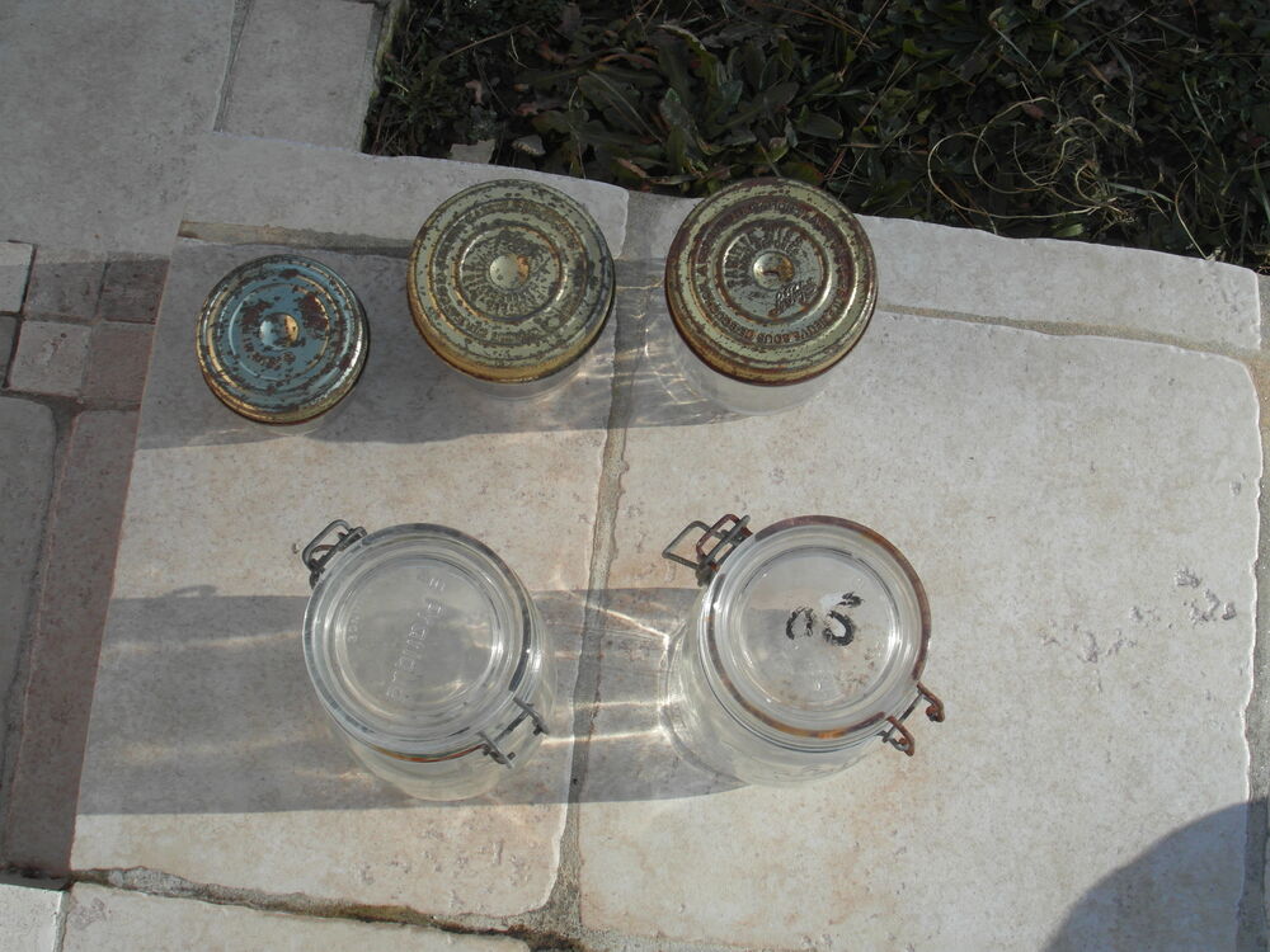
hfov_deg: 36.2
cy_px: 476
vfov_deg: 27.5
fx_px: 1944
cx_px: 635
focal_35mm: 53
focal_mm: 8.7
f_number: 5.4
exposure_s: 1/180
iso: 80
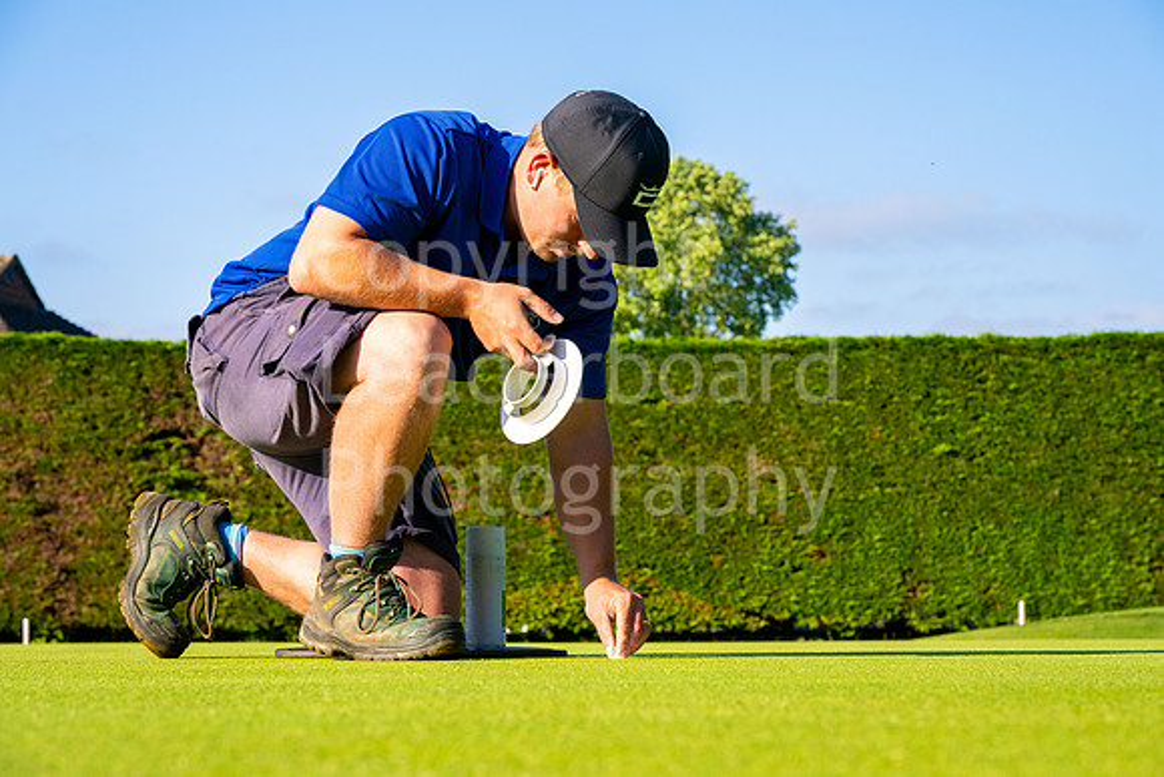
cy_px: 388
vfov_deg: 18.2
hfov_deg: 27.0
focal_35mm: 75
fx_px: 2425
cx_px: 582
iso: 400
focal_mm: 75
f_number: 9
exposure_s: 1/640
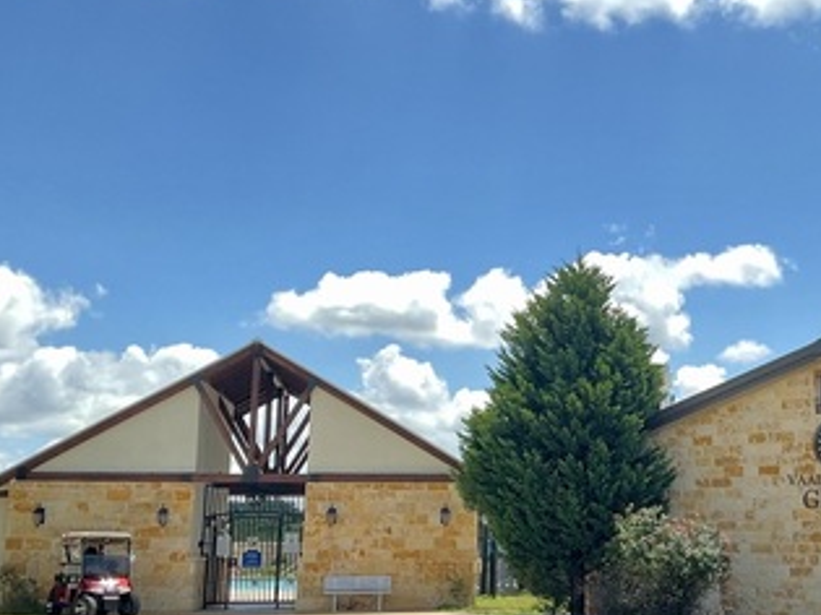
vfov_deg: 24.8
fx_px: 1399
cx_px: 599
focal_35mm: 59
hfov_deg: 32.2
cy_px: 300
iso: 16
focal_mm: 3
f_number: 1.8
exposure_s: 1/383
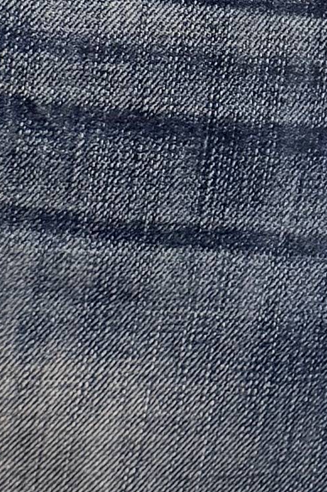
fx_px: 2359
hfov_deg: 7.7
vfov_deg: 11.7
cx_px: 546
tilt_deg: -3.7
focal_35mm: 173
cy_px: -53
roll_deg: +0.1
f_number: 1.78
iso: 200
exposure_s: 1/60
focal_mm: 6.76
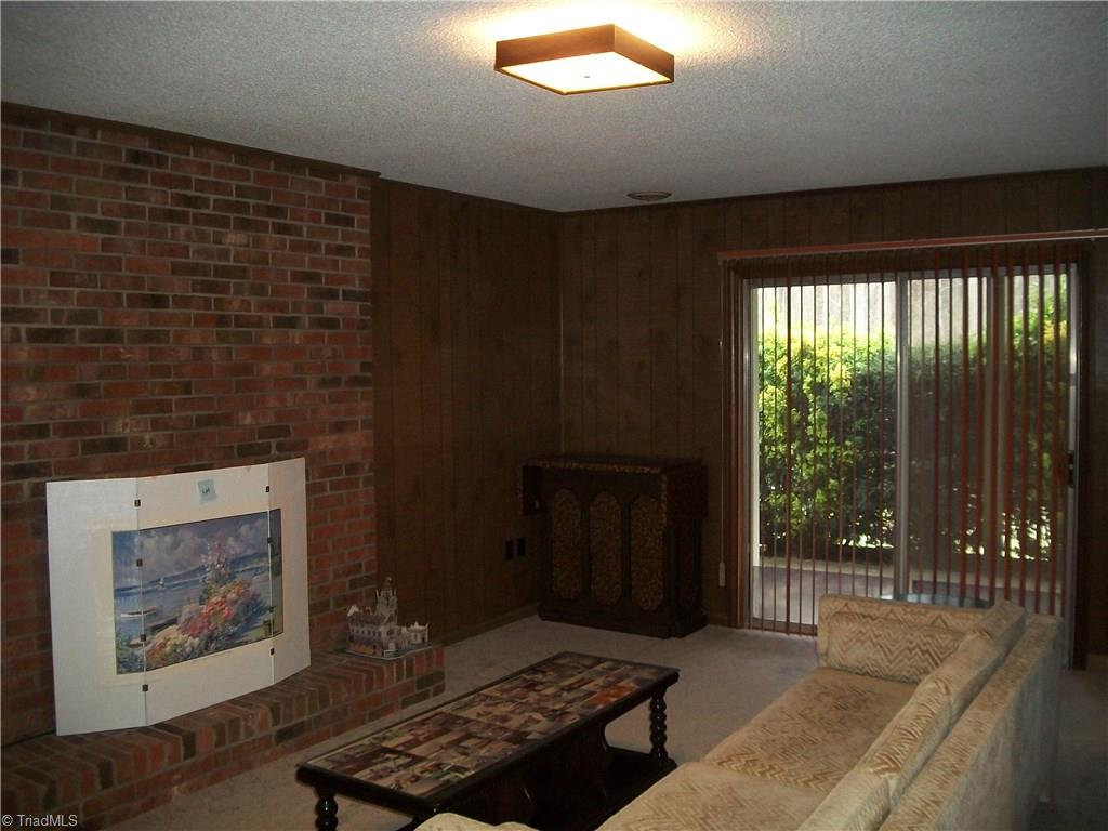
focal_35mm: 32
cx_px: 554
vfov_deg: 44.2
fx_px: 1024
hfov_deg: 56.8
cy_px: 416
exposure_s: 1/30
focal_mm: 5.7
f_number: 2.9
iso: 240
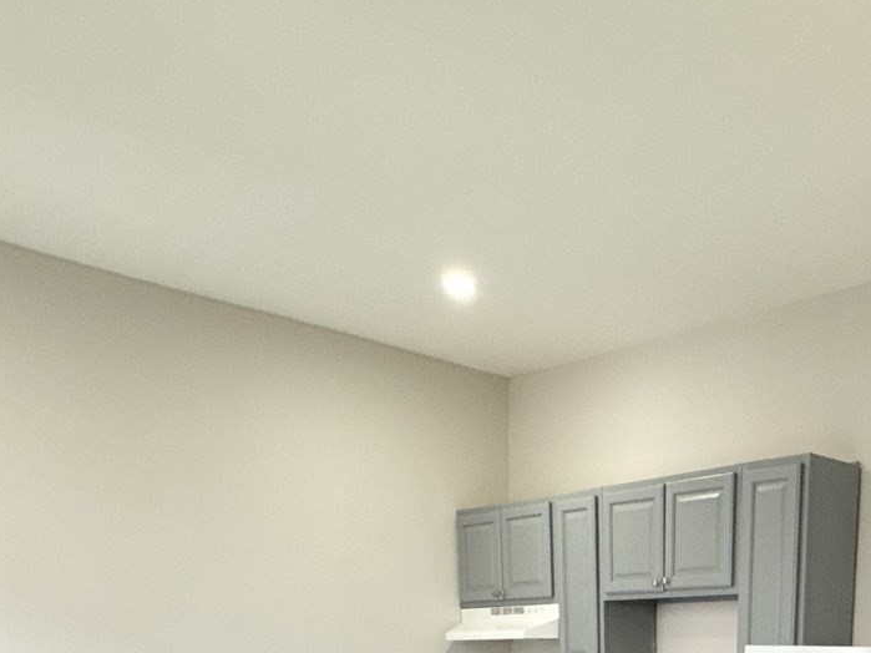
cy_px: 872
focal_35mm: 41
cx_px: 693
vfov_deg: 28.2
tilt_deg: -9.2
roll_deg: -0.2
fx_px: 1031
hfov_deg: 43.7
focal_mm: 2.22
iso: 200
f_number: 2.2
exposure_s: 1/120
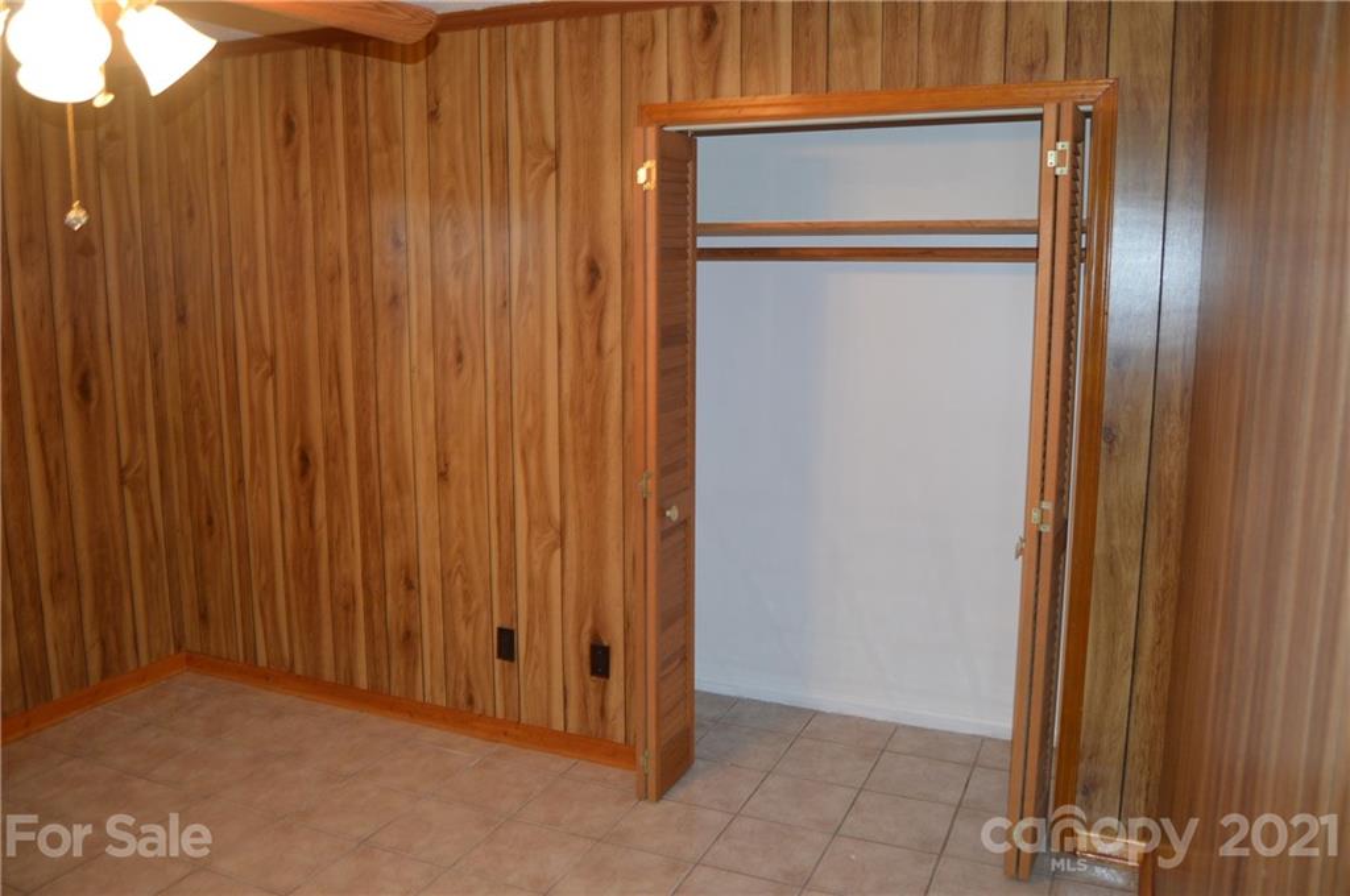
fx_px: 1011
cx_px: 675
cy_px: 448
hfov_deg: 67.4
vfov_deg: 47.8
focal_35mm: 27
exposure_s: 1/60
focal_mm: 18
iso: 800
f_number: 3.5
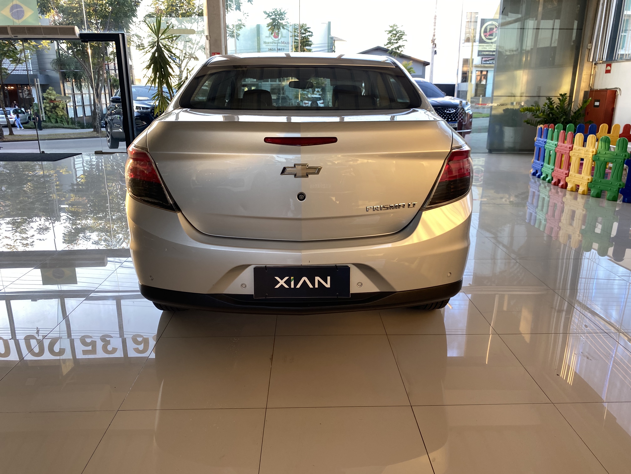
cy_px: 237
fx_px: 474
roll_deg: +0.0
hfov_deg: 67.3
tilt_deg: -16.8
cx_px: 316
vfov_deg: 53.1
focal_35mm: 26
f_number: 1.8
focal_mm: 4.25
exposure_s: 1/122
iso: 80
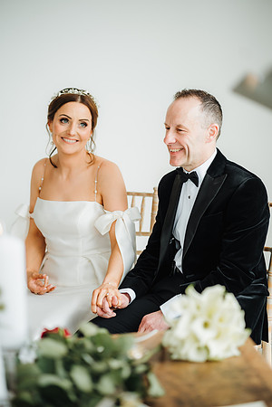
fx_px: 963
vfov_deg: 23.9
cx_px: 136
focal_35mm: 85
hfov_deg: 16.1
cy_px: 204
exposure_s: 1/200
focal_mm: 85
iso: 250
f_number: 2.2
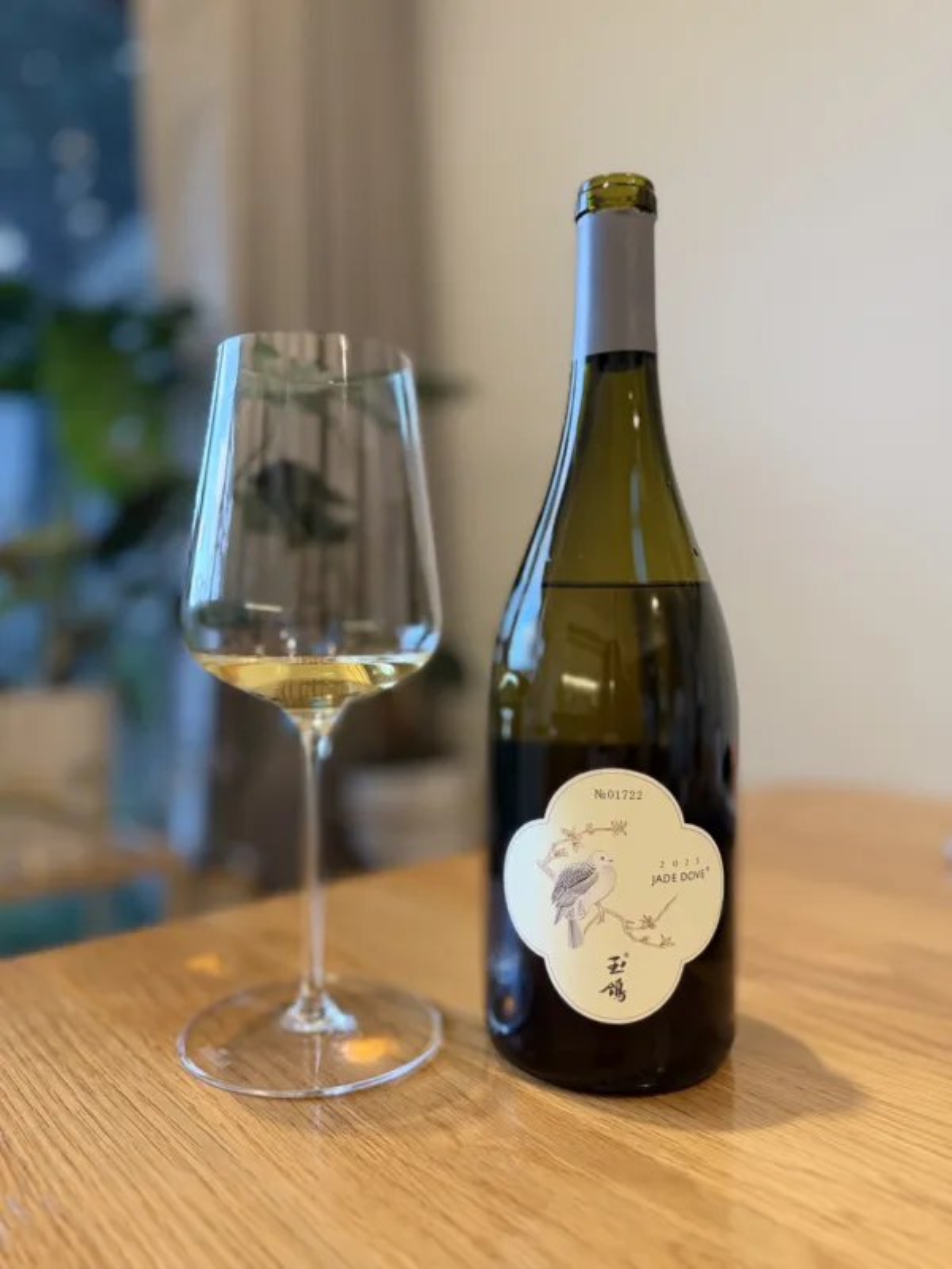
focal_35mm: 24
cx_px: 476
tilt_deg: -1.0
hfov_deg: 56.8
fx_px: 880
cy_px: 634
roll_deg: -0.3
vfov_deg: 71.6
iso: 250
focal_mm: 6.76
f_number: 1.78
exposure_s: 1/50
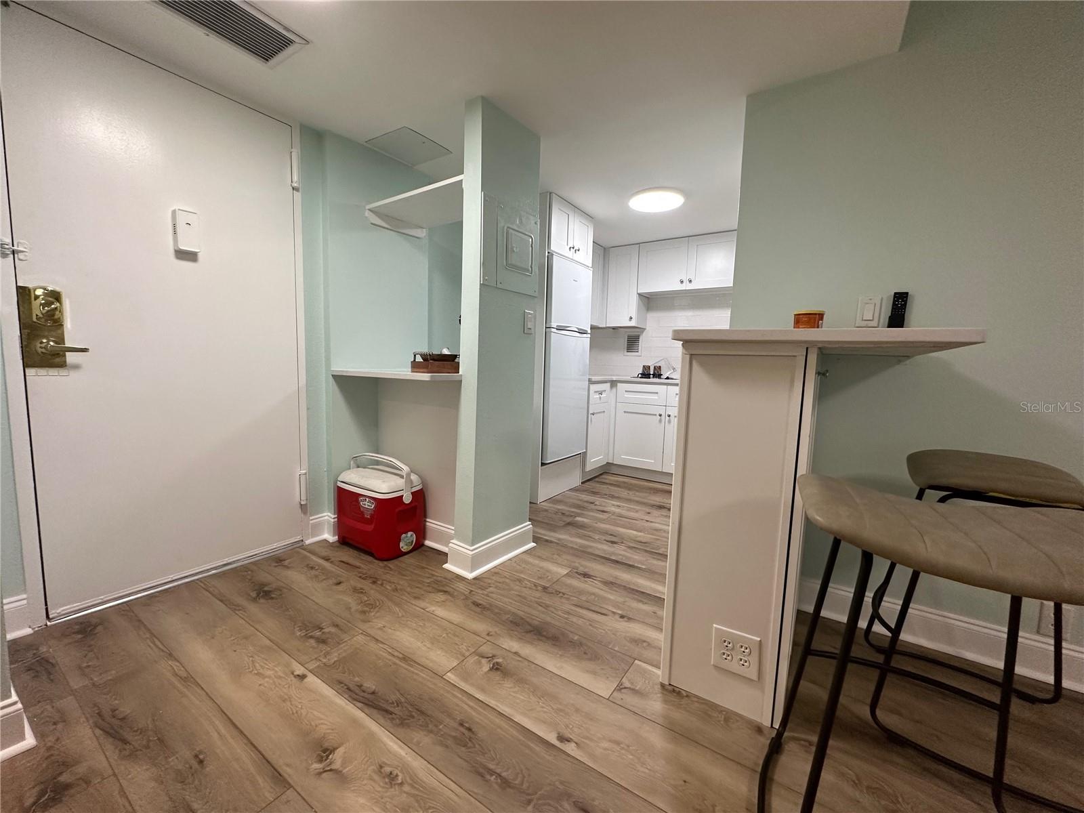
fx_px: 438
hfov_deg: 102.1
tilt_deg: -6.3
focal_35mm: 14
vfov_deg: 85.7
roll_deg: -1.8
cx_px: 542
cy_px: 406
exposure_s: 1/120
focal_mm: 2.22
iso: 200
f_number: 2.2
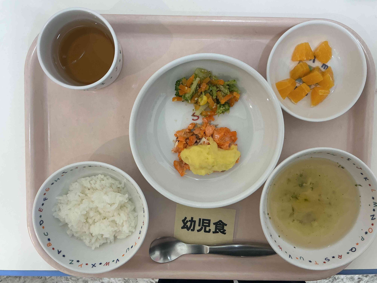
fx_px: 316
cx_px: 188
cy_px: 142
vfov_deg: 48.2
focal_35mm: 29
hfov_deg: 61.7
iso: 80
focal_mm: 3
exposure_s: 1/60
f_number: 1.8
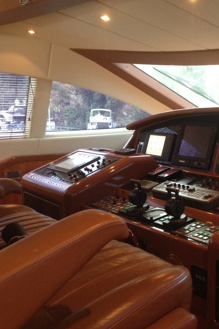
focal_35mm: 49
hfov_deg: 26.6
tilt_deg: -8.1
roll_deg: -1.7
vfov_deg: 40.4
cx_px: 197
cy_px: 164
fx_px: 447
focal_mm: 4.28
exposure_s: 1/20
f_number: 2.4
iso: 250
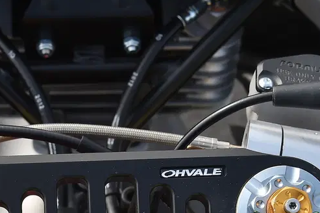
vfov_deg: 9.0
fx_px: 1341
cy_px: 252
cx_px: 106
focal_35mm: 151
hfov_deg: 13.6
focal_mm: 62
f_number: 9
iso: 125
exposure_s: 1/200
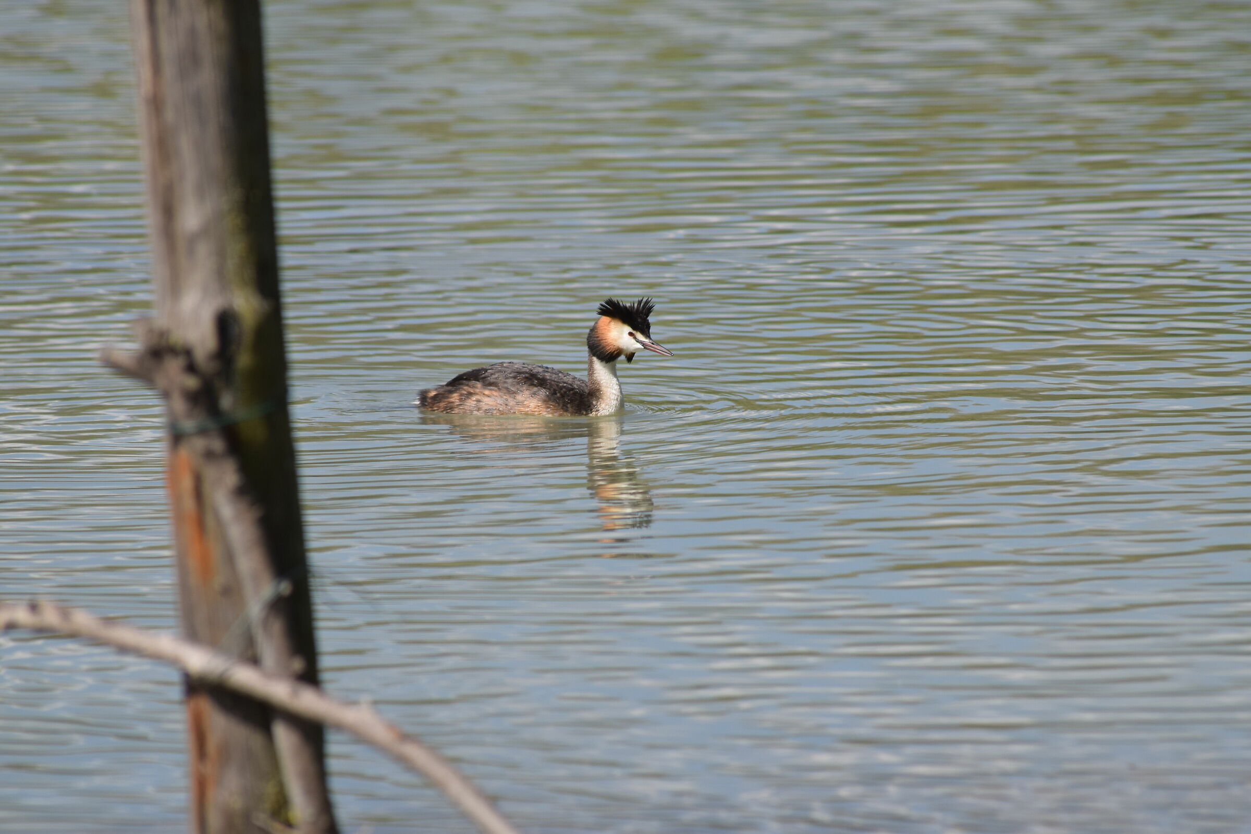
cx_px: 626
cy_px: 417
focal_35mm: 405
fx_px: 14075
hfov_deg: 5.1
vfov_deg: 3.4
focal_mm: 270
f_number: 8
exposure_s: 1/800
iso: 200
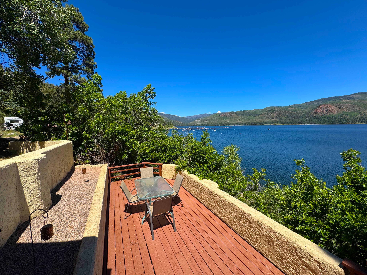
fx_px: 148
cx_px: 184
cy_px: 138
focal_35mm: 14
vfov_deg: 85.7
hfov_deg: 102.1
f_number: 2.2
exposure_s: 1/1506
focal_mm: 2.22
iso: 50
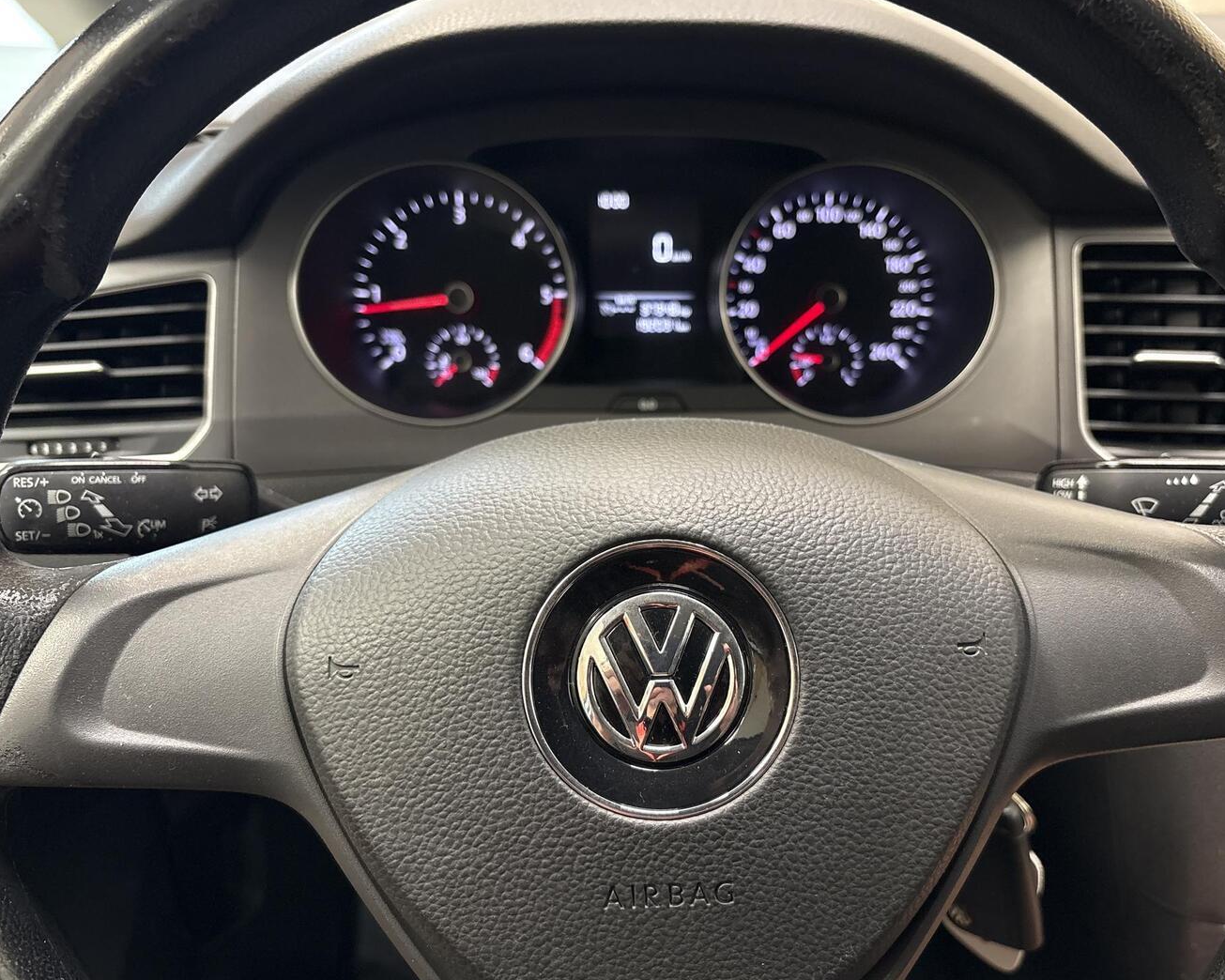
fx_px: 1015
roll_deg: -0.4
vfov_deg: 51.5
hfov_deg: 62.1
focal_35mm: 28
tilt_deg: -30.4
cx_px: 659
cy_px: 503
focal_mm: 5.96
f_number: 1.6
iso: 500
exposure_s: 1/36
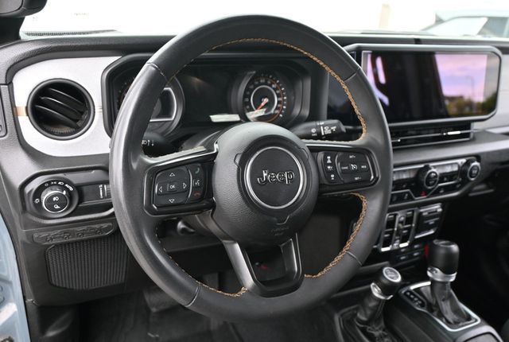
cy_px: 171
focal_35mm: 31
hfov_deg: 60.6
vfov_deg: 42.8
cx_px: 254
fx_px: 436
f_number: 4
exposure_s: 1/250
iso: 320
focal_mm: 20.5
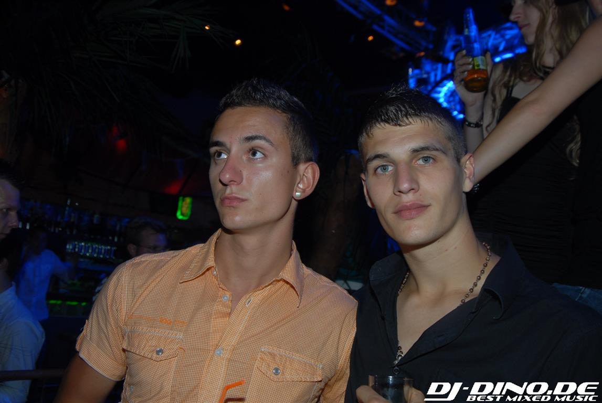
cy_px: 202
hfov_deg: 53.1
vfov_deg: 37.0
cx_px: 301
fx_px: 603
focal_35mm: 36
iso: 200
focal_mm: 24
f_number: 5.6
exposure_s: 1/8
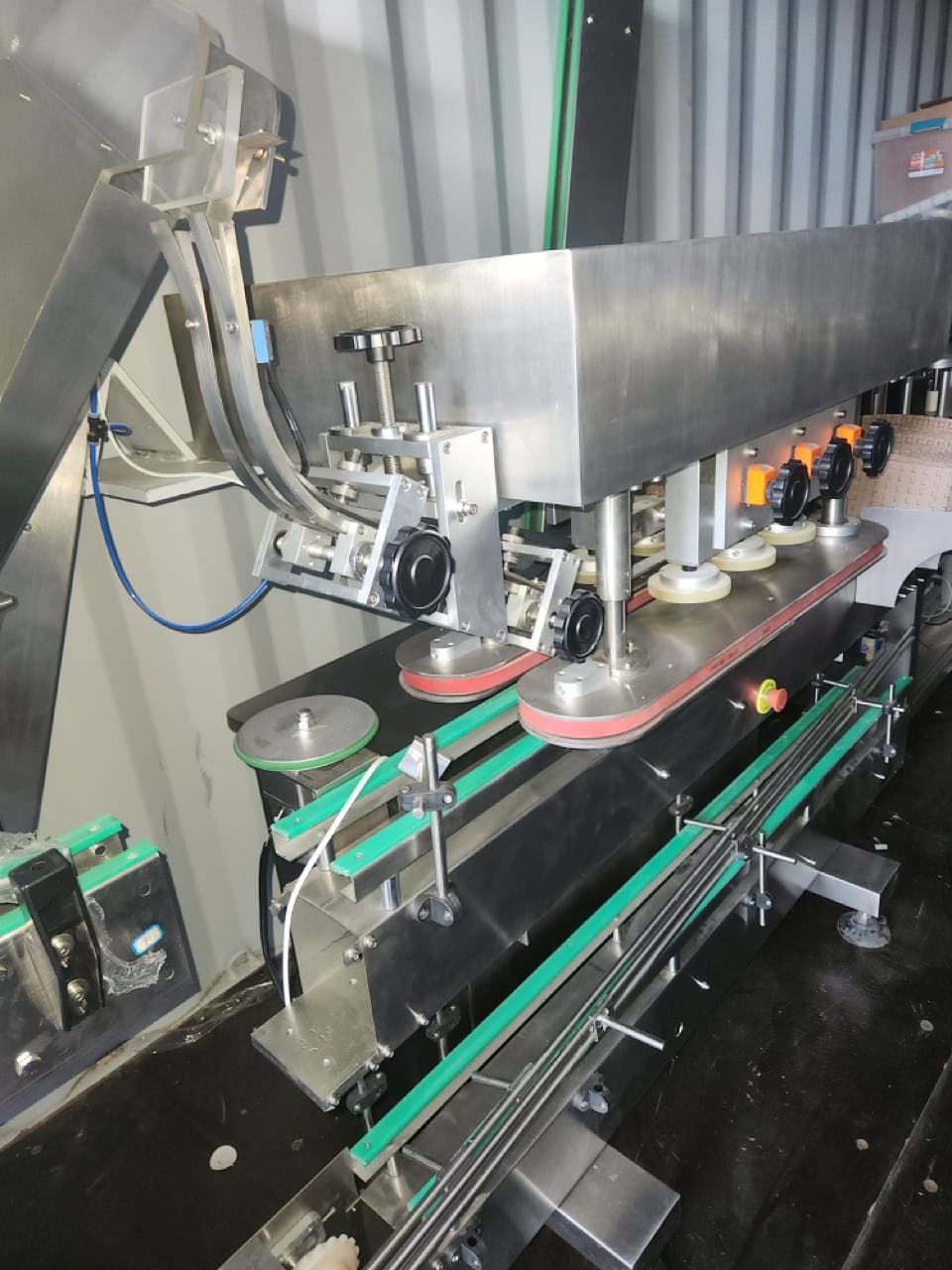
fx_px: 843
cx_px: 476
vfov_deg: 73.9
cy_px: 635
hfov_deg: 58.9
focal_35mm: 23
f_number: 1.8
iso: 125
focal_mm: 5.4
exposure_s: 1/17
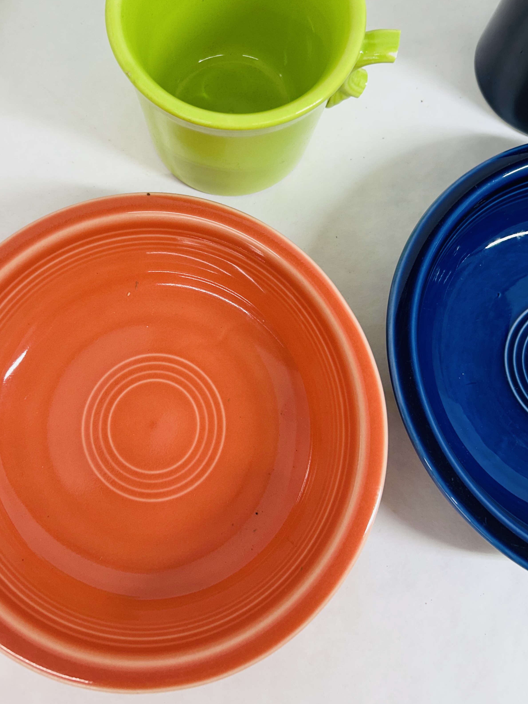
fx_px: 671
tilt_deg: -74.0
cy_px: 260
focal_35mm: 33
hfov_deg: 42.8
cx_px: 222
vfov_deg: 54.7
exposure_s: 1/120
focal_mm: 5.7
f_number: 1.5
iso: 32
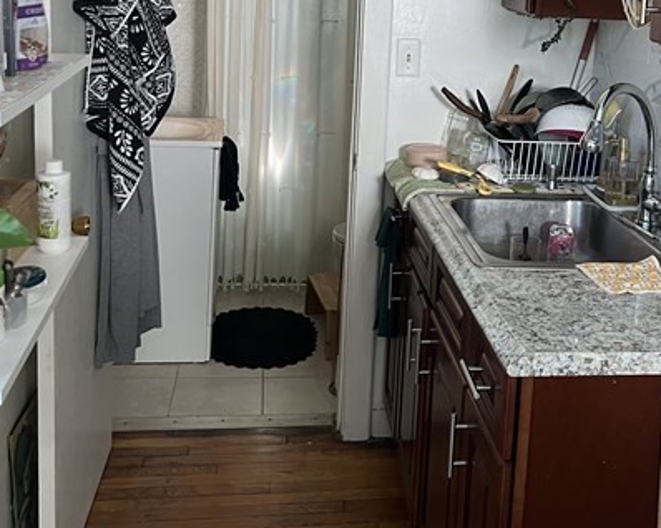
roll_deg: -3.3
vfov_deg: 30.2
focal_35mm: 49
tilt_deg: -8.7
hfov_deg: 37.7
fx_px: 958
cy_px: 116
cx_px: 430
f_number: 1.5
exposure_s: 1/60
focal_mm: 5.7
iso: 200
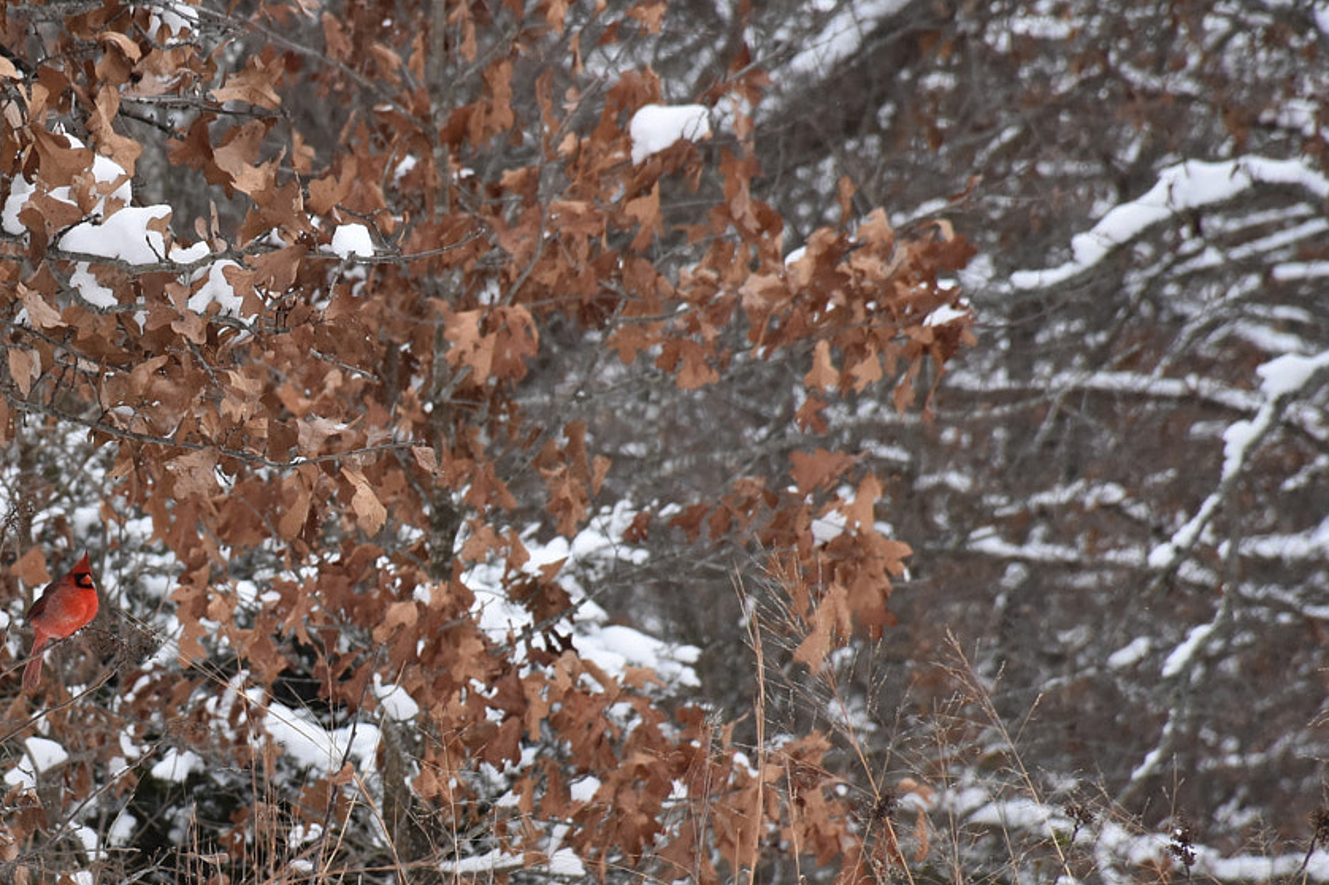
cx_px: 127
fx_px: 14797
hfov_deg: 5.1
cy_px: 615
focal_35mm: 401
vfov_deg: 3.4
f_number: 8
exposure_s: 1/1000
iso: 800
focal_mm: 140
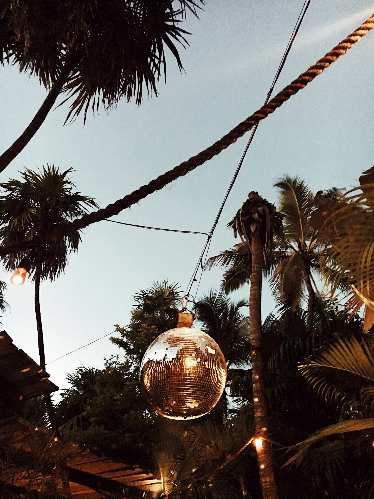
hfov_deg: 48.2
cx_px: 187
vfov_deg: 61.7
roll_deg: +0.9
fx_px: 418
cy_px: 250
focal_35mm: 29
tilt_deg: +35.4
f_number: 2.2
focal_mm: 4.15
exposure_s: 1/15
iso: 1000
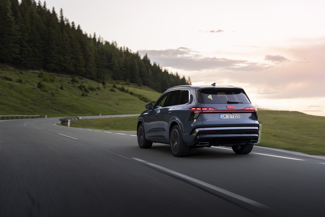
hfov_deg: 43.6
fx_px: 406
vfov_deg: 29.9
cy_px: 108
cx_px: 162
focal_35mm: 45
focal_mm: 45
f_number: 5.6
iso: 500
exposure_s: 1/20
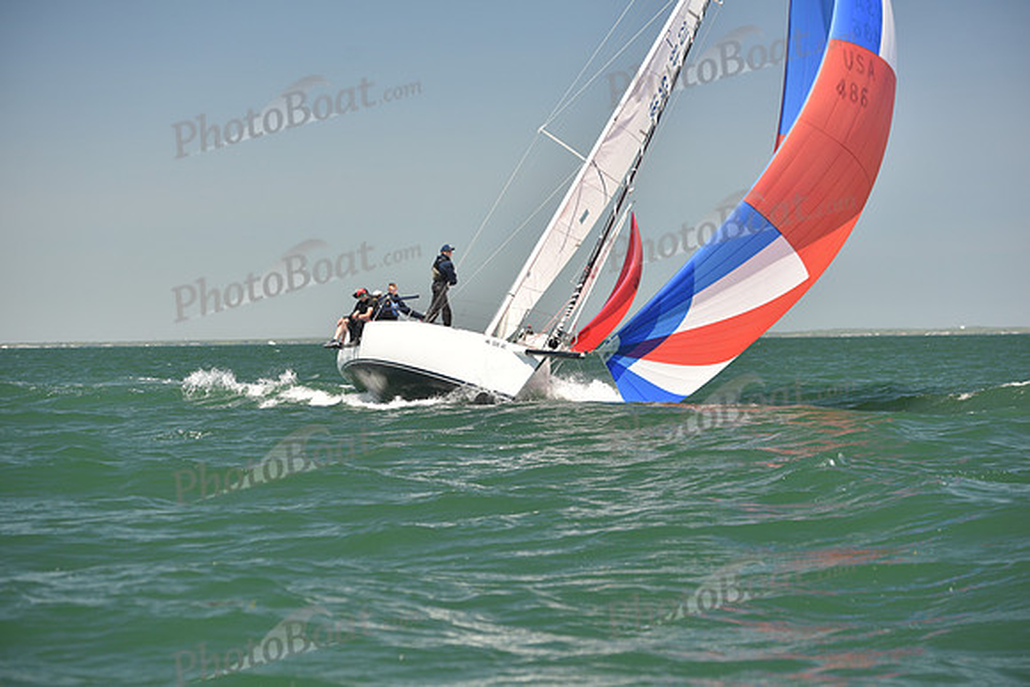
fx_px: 2862
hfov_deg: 20.4
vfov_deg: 13.7
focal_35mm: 100
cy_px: 344
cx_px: 515
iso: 250
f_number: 4.5
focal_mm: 100
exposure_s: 1/800
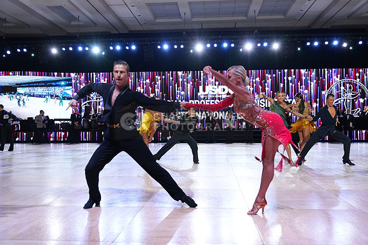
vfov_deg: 41.1
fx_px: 327
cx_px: 184
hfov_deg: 58.7
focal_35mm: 32
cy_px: 122
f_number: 4
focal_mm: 32
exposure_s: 1/400
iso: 2500
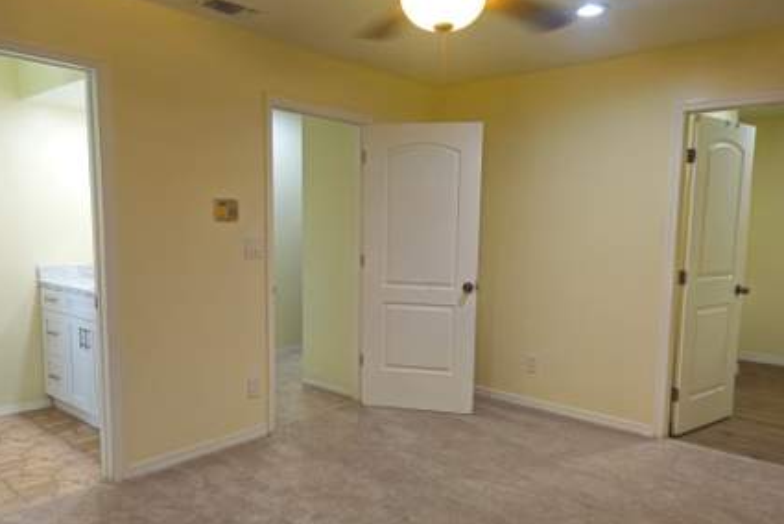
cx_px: 402
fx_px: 588
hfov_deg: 67.3
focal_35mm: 27
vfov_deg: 48.0
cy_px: 282
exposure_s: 1/60
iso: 100
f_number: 1.8
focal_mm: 5.4
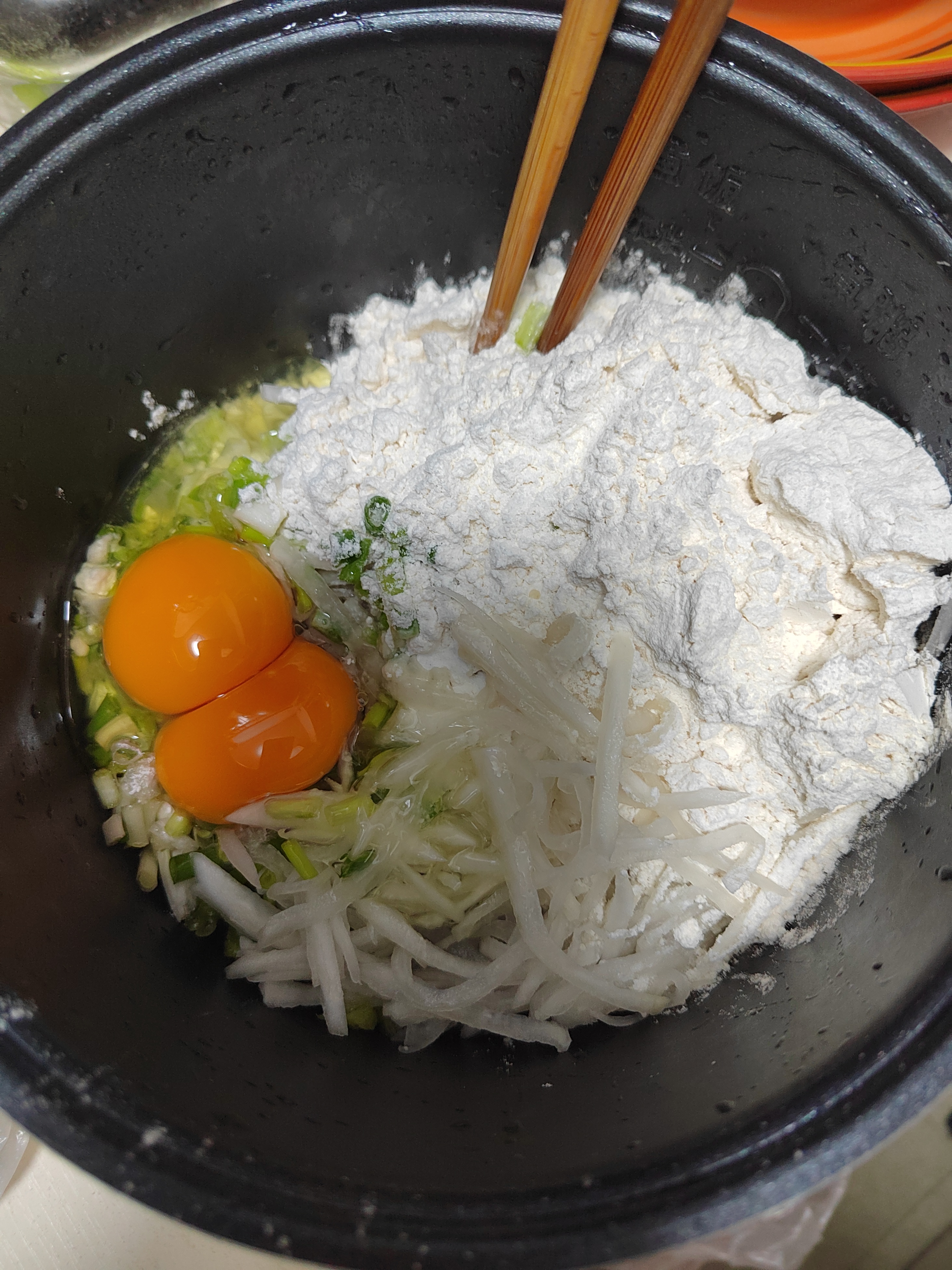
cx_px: 476
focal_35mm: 23
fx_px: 843
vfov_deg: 73.9
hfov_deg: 58.9
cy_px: 635
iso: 1694
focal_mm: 5.52
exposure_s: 1/50
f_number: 1.9
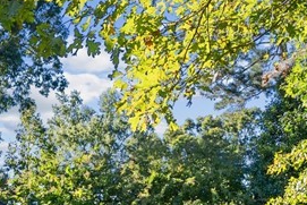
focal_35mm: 116
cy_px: 385
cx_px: 12
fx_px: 990
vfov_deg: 10.9
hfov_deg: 17.3
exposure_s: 1/100
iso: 100
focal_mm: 29
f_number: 4
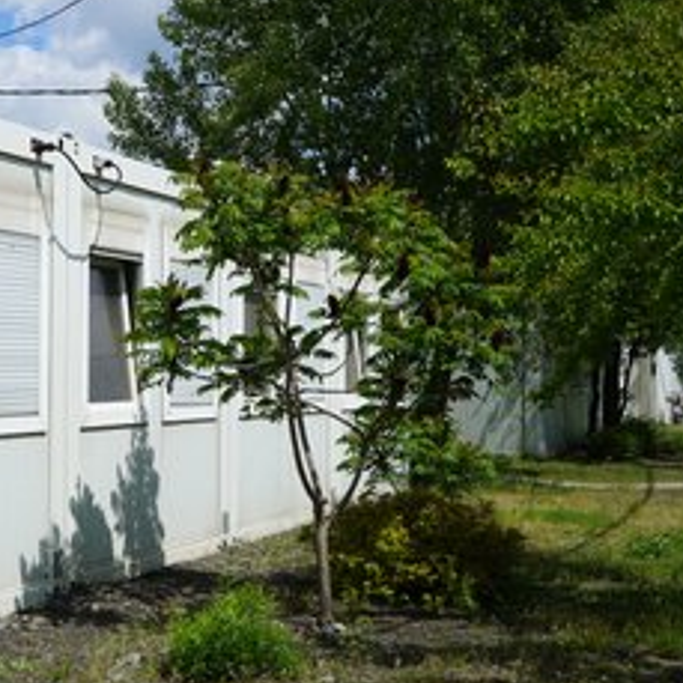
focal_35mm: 55
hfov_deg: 30.3
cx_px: 134
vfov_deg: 31.1
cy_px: 306
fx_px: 1228
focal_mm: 37
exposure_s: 1/160
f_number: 14
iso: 100
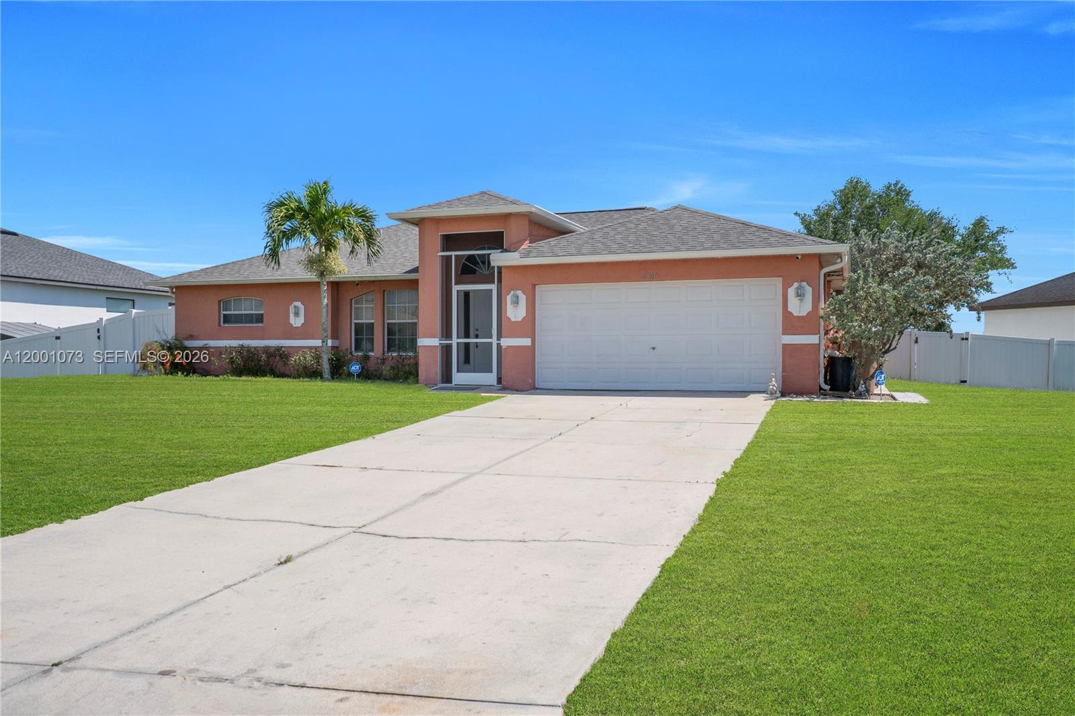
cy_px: 358
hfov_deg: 61.9
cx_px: 538
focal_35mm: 30
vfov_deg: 43.6
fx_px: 896
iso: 100
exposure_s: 1/500
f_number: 8
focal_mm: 20
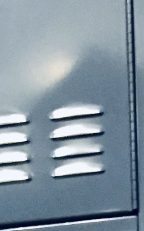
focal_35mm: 155
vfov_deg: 11.6
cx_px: -60
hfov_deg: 8.3
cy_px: 520
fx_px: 972
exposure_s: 1/20
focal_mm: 2.87
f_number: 2.2
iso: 200
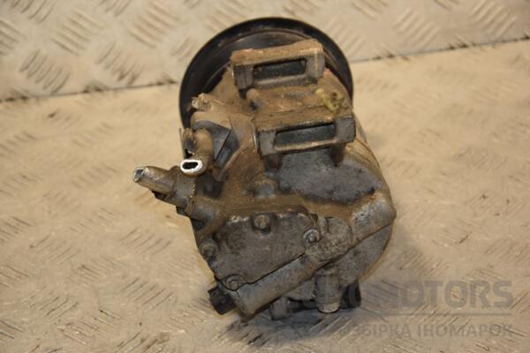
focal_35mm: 105
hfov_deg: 19.5
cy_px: 176
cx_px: 265
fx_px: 1546
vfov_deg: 13.0
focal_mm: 70
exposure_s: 1/160
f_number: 5.3
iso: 800
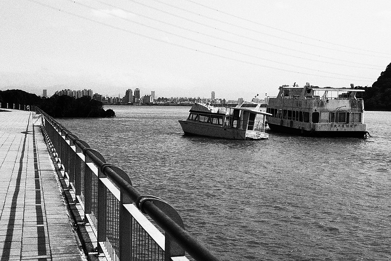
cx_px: 196
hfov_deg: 39.6
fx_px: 543
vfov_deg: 27.0
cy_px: 130
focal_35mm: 50
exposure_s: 1/800
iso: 160
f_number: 2.8
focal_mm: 18.3
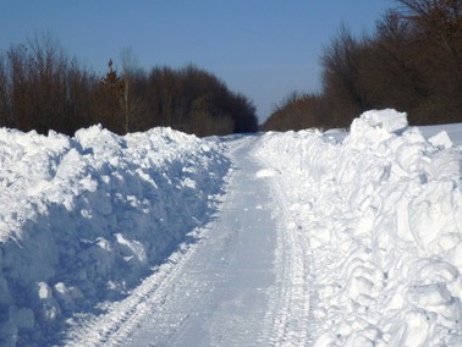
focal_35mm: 115
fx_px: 1536
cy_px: 197
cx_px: 215
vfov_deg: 12.9
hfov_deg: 17.1
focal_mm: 15.5
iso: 100
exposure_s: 1/160
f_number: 18
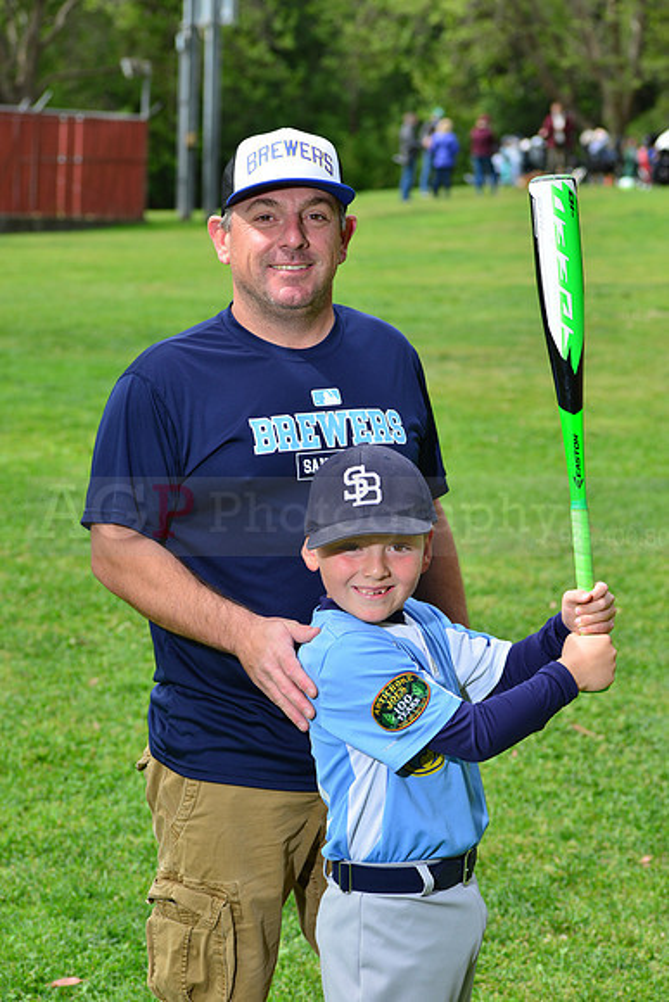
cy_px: 501
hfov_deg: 12.5
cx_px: 334
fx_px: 3064
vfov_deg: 18.6
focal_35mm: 110
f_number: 10
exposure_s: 1/200
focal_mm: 110
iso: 200
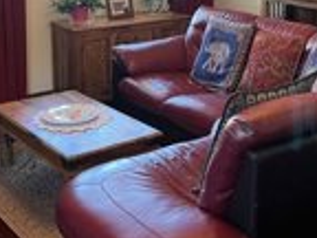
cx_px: 196
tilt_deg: -9.0
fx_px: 595
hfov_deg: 29.7
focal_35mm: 65
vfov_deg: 21.9
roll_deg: -0.6
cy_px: 11
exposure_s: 1/60
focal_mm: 5.1
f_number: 1.6
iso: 250
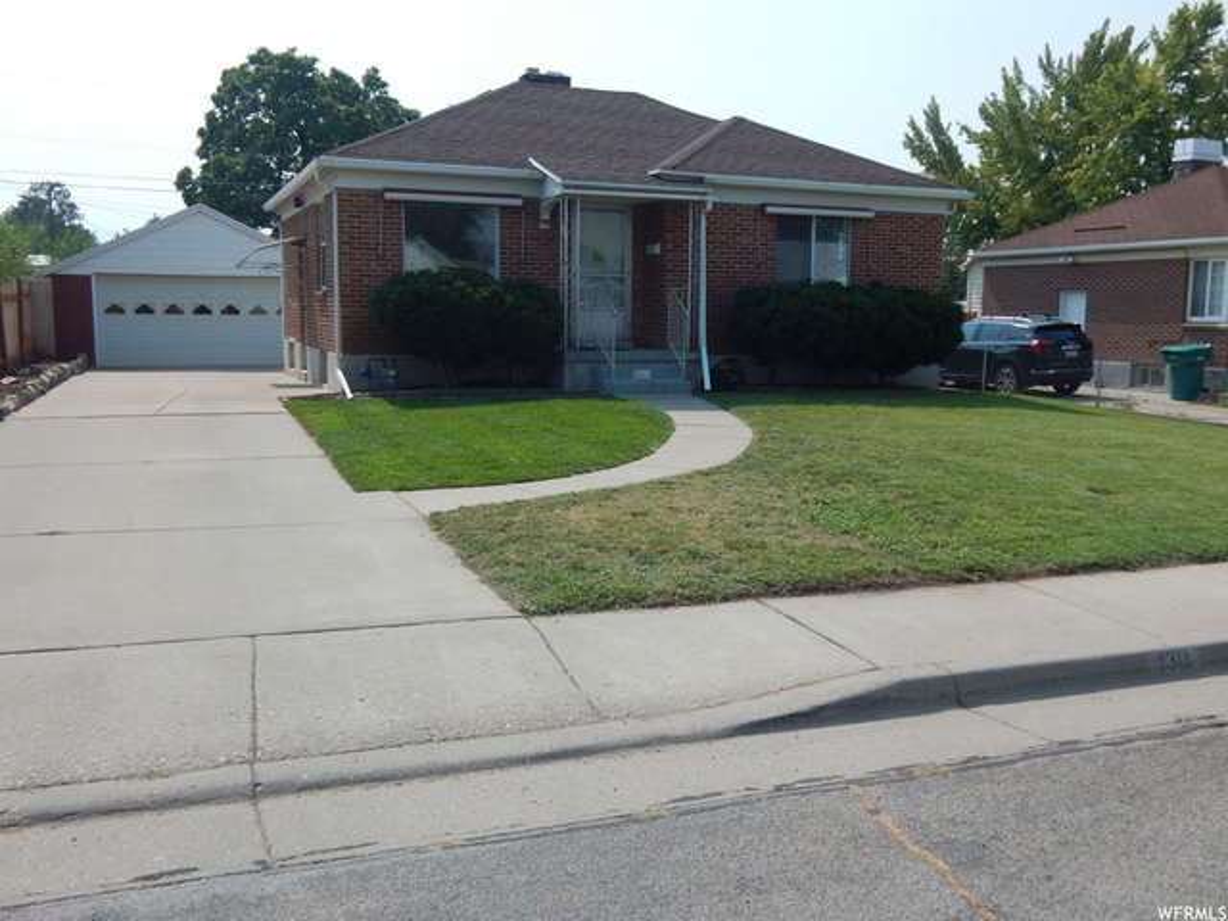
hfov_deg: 58.4
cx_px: 614
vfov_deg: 45.4
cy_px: 460
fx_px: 1100
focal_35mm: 31
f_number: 6.5
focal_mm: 5.6
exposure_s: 1/500
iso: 125
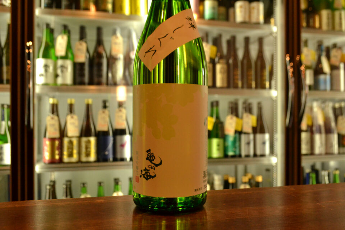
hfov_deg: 61.9
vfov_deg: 43.6
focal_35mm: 30
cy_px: 115
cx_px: 172
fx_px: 287
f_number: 5.6
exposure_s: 1/250
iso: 1600
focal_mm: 20
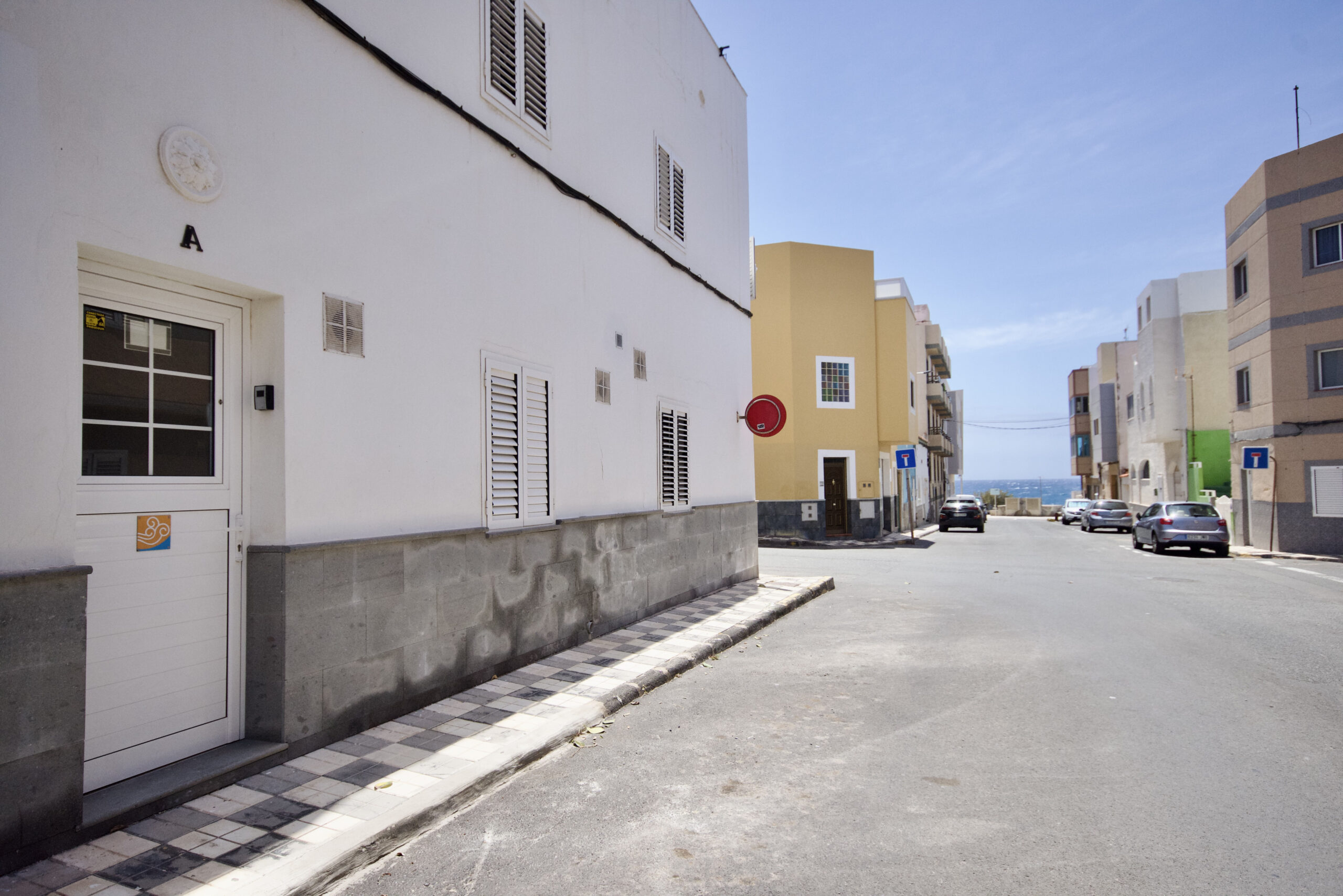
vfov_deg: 59.5
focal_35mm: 21
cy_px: 448
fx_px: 783
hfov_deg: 81.2
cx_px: 672
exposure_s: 1/4000
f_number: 5.6
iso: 800
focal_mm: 14
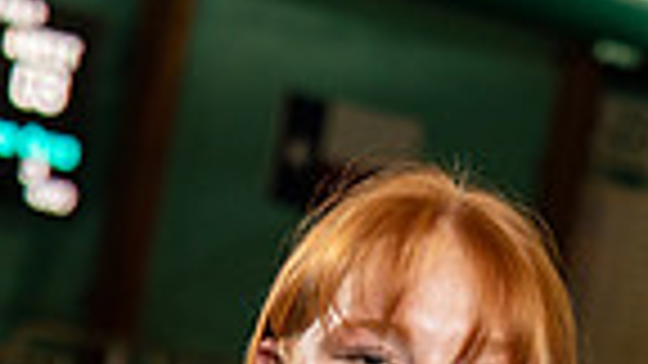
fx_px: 3608
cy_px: 980
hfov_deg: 10.3
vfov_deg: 5.5
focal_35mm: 210
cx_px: 261
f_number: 4
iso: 500
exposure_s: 1/250
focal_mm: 64
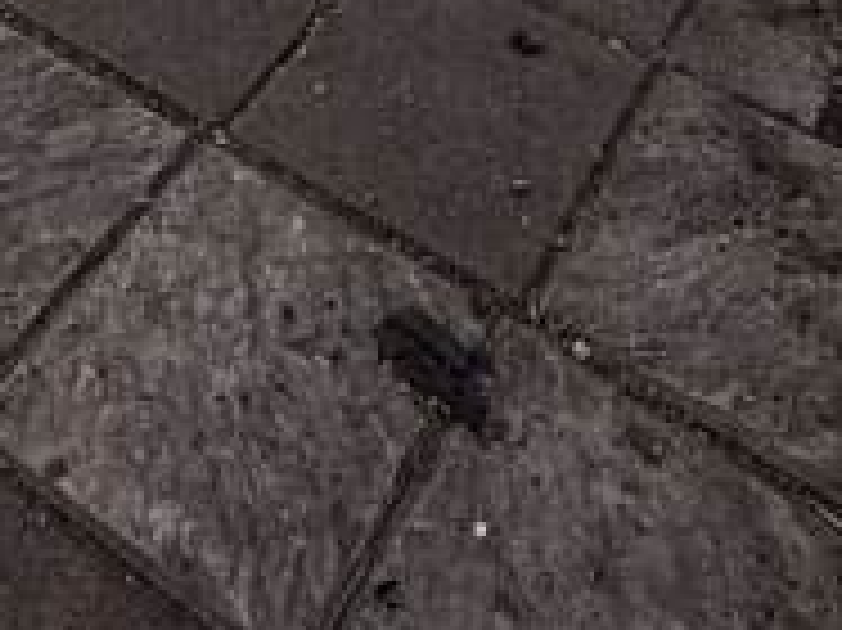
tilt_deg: -18.2
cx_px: 342
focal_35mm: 60
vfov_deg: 17.1
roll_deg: -1.2
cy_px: -666
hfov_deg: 32.1
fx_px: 1459
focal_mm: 2.22
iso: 50
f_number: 2.2
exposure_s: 1/876
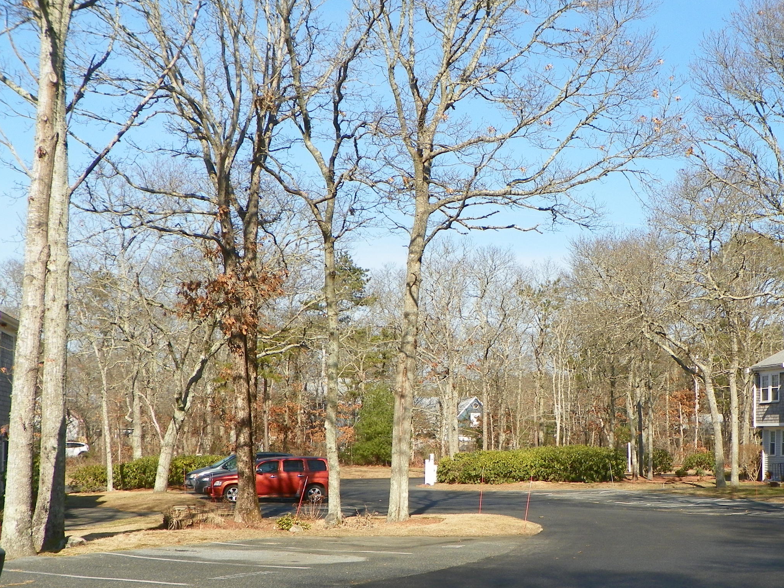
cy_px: 396
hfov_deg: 32.4
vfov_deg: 24.7
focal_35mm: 59
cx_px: 530
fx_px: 1336
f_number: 5
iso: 64
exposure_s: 1/250
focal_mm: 7.1
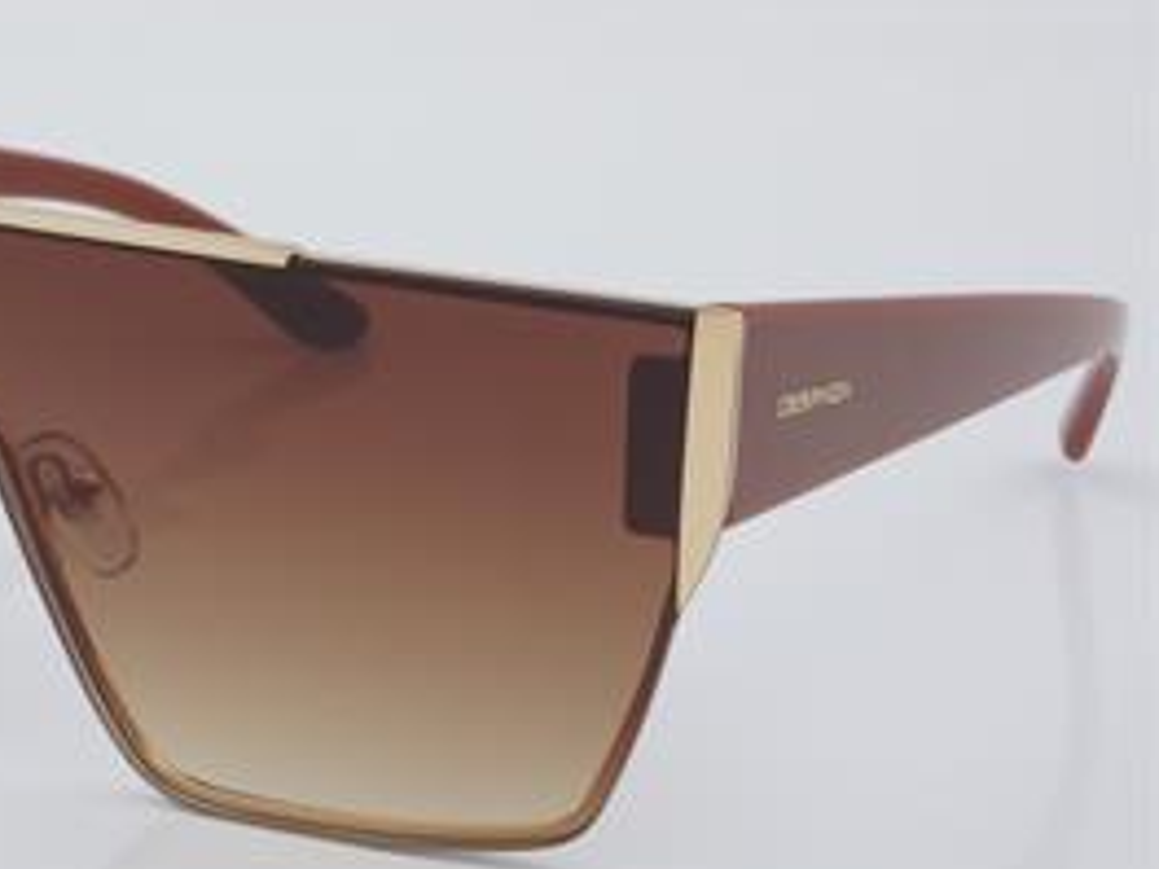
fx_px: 3649
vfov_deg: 13.6
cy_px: 465
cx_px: 285
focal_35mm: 109
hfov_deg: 17.9
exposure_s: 1/4
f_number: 32
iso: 100
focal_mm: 50
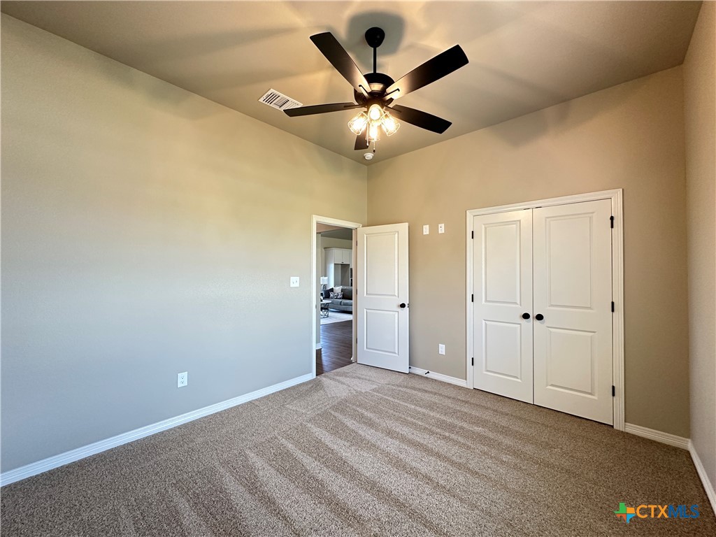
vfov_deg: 85.7
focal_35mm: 14
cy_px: 268
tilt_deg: +1.5
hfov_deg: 102.1
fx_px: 290
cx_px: 358
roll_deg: -0.2
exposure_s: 1/60
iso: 320
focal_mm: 2.22
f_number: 2.2
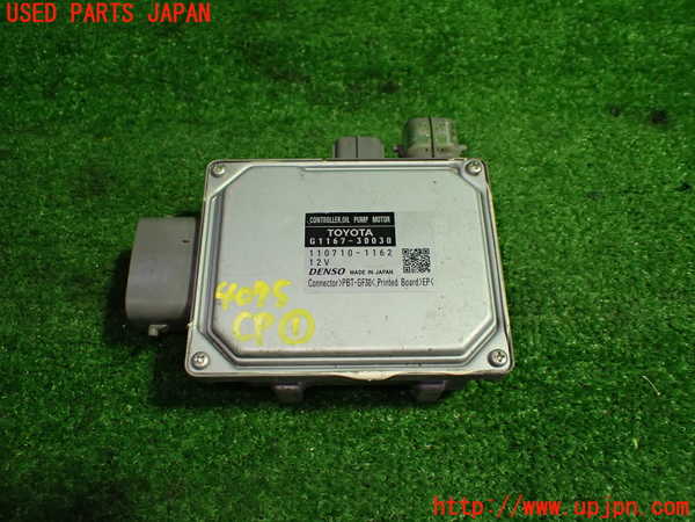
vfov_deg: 46.8
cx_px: 348
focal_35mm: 30
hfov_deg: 60.0
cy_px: 261
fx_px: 602
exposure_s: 1/125
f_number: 2.3
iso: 400
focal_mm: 5.4
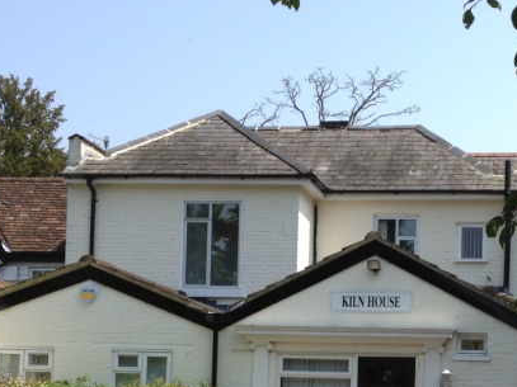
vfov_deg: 16.5
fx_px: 1314
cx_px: 412
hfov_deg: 22.0
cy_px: 373
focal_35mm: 88
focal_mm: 4.28
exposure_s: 1/1042
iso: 64
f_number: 2.4
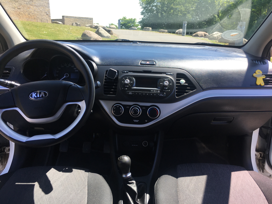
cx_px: 136
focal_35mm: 29
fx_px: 228
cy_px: 102
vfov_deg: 48.2
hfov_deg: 61.7
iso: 25
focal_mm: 4.15
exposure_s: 1/342
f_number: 2.2
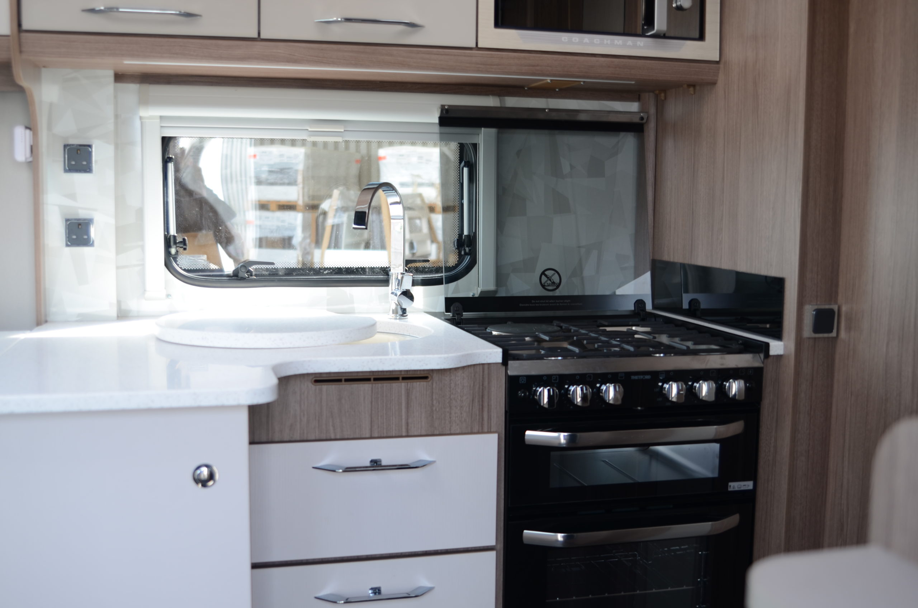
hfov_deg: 48.0
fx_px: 1031
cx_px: 459
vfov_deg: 32.9
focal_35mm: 40
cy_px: 304
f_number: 2.8
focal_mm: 27
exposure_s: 1/30
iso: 100
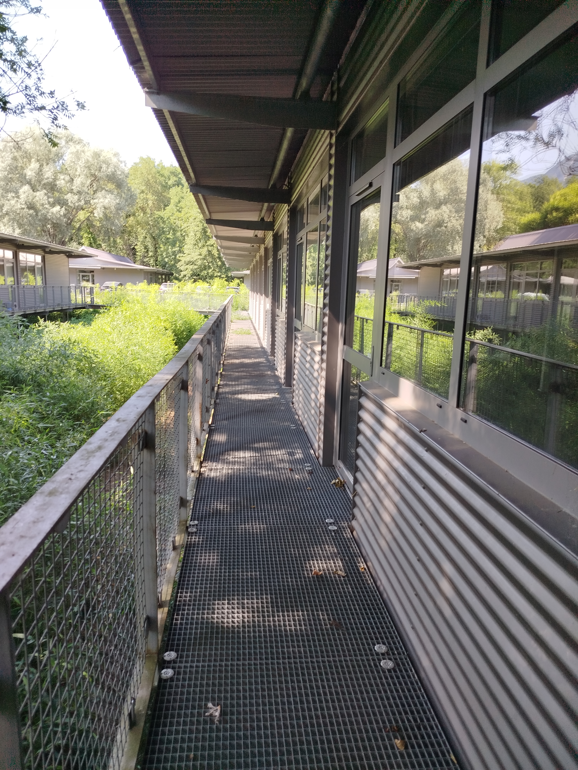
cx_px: 289
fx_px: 534
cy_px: 385
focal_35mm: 24
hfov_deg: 56.8
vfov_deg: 71.6
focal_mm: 5.31
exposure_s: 1/127
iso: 50
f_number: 1.7
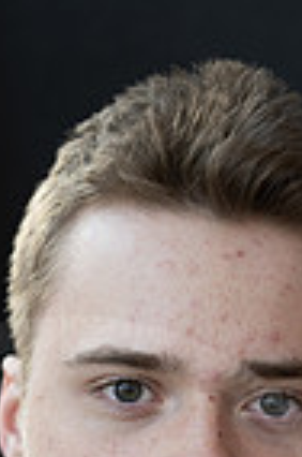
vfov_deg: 7.5
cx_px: 154
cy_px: 708
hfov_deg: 5.1
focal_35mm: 270
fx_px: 3414
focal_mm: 85
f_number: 1.8
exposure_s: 1/160
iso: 100
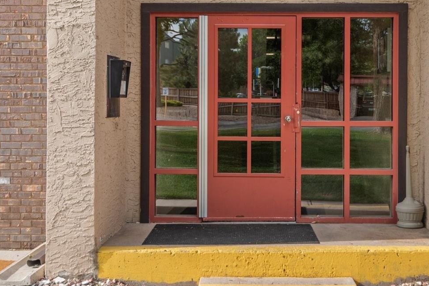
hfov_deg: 34.4
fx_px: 691
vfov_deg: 23.3
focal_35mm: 58
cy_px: 104
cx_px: 254
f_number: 9
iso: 320
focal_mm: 35
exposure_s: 1/50
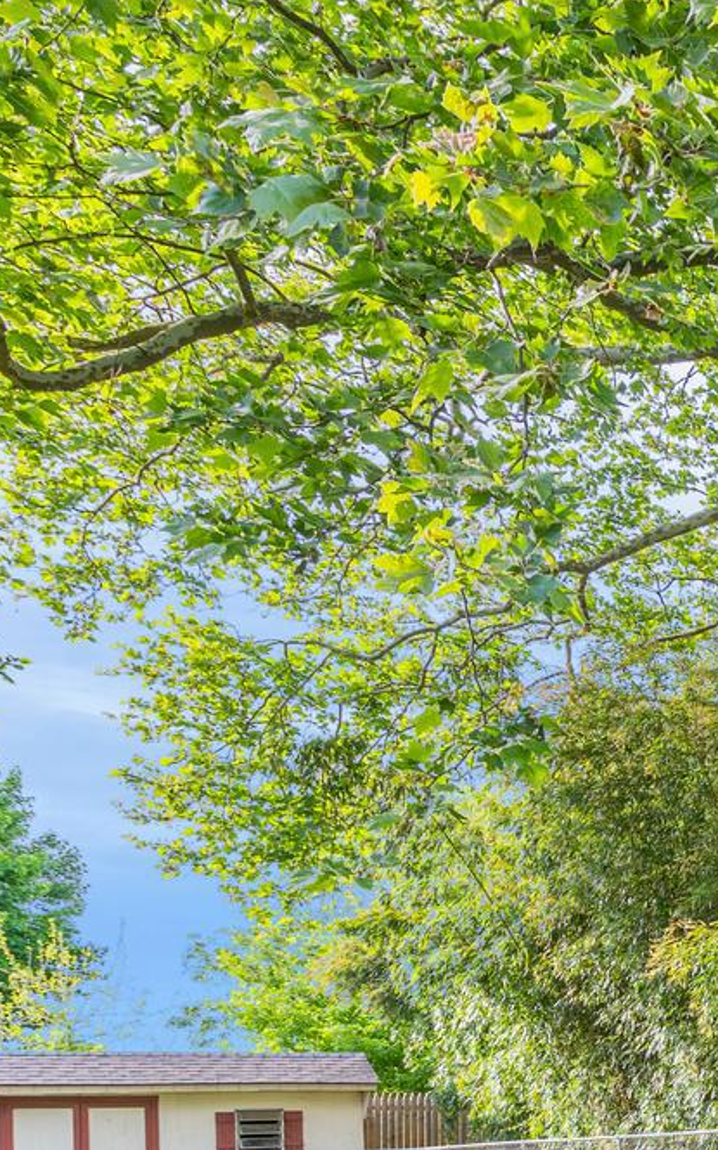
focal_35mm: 44
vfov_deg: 40.5
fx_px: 1378
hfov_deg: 19.2
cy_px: 1107
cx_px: 1391
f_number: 5.6
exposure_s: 1/250
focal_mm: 14
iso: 200
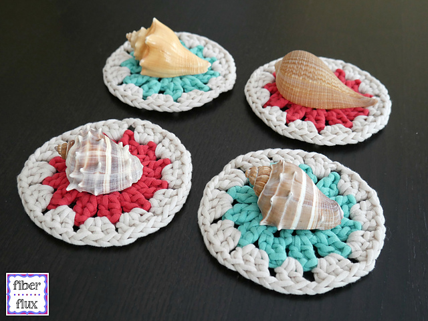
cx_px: 214
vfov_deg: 37.7
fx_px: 470
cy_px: 160
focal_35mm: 38
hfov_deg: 49.0
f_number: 4.1
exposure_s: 1/60
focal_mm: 19
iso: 1000
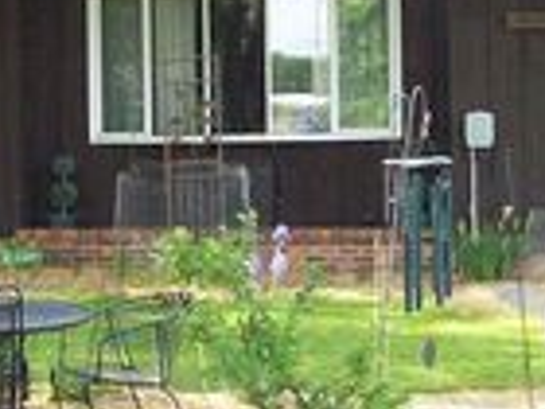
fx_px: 2031
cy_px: 21
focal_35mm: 129
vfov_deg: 11.4
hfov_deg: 15.2
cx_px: 117
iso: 80
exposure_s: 1/146
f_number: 2.7
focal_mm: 6
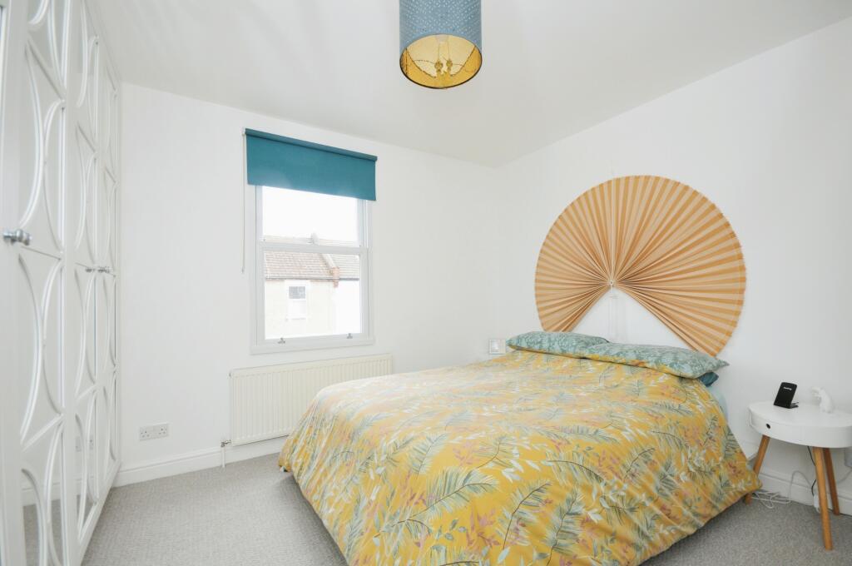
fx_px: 355
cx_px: 426
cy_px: 283
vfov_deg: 77.2
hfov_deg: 100.5
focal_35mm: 15
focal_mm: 10
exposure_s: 1/60
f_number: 6.3
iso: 500
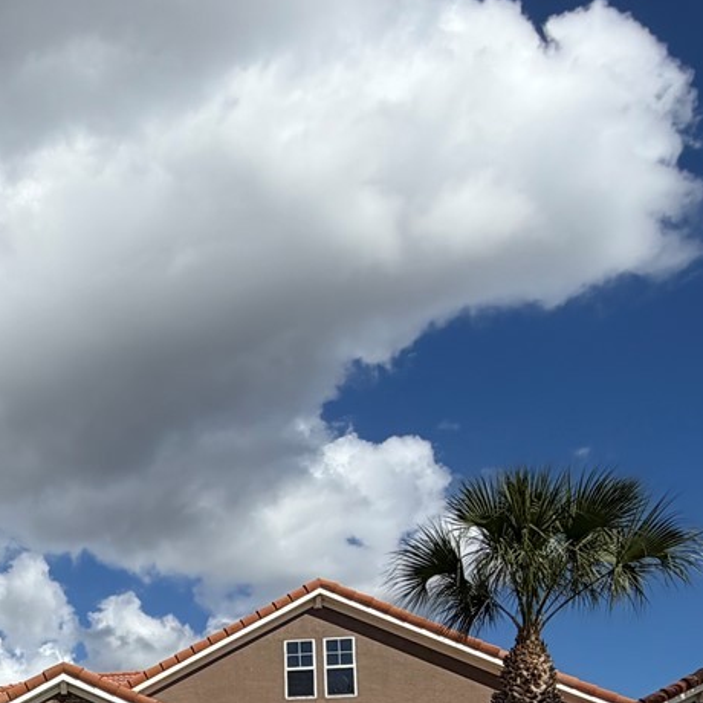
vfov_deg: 32.4
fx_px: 988
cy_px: 844
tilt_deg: +6.1
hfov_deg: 35.3
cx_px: -8
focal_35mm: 43
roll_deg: -0.5
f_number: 2.2
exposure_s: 1/1745
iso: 20
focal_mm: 2.22
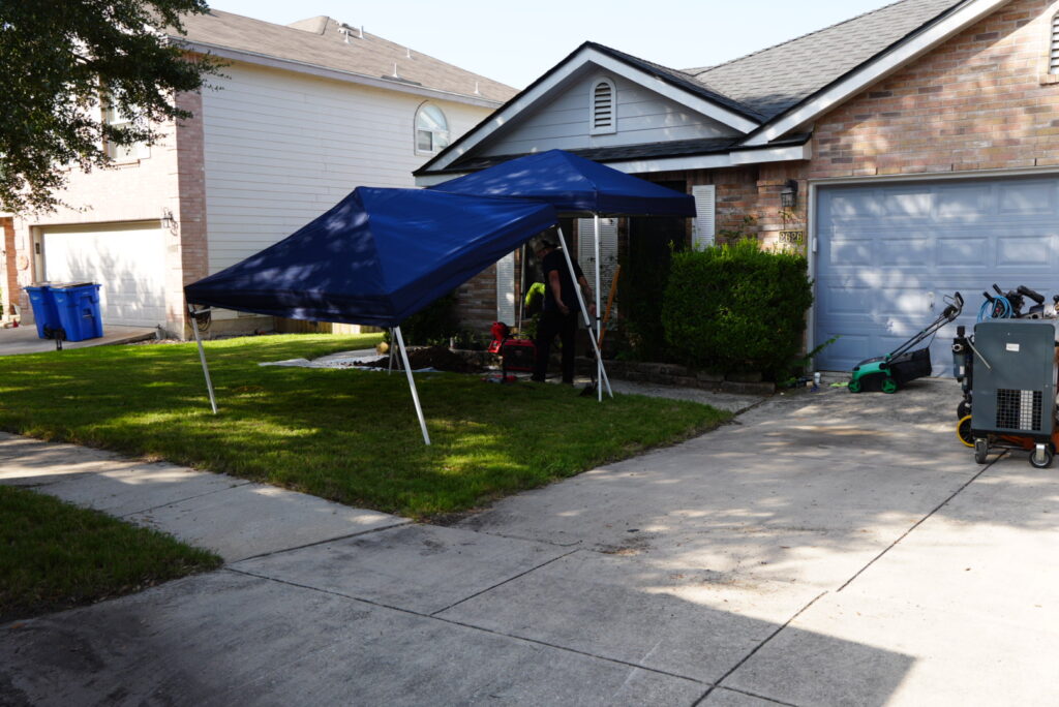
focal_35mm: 33
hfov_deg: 57.2
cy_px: 354
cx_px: 530
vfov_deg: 40.0
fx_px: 971
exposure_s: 1/160
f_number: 5
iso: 100
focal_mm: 22
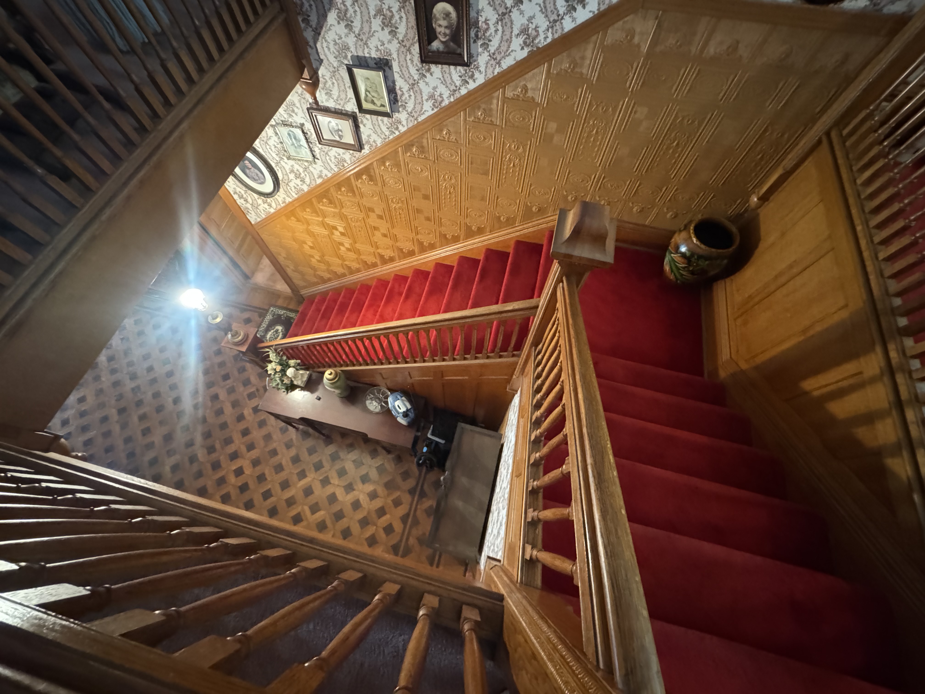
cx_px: 462
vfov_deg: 85.7
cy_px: 347
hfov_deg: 102.1
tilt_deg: -65.2
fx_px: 374
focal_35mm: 14
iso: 1250
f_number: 2.2
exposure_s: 1/40
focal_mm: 2.22
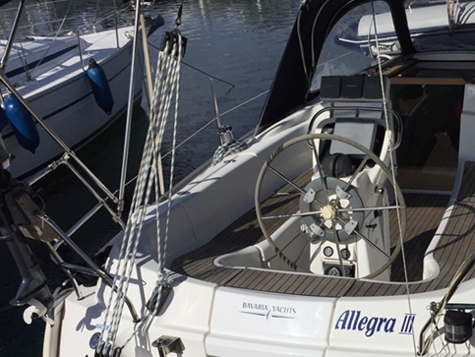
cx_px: 396
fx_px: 742
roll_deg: +4.3
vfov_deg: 26.6
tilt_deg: -24.9
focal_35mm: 54
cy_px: 282
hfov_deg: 34.2
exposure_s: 1/9901
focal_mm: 4.15
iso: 32
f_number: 2.2
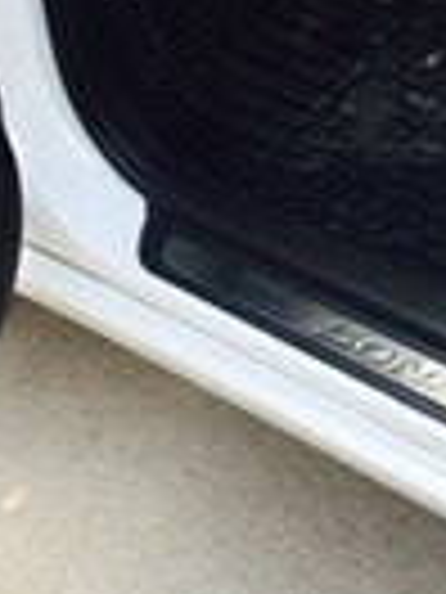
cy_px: -238
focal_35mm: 109
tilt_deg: -30.1
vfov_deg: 16.7
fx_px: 1873
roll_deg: +4.9
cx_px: 509
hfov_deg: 13.3
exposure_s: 1/100
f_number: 2.2
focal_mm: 4.15
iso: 50
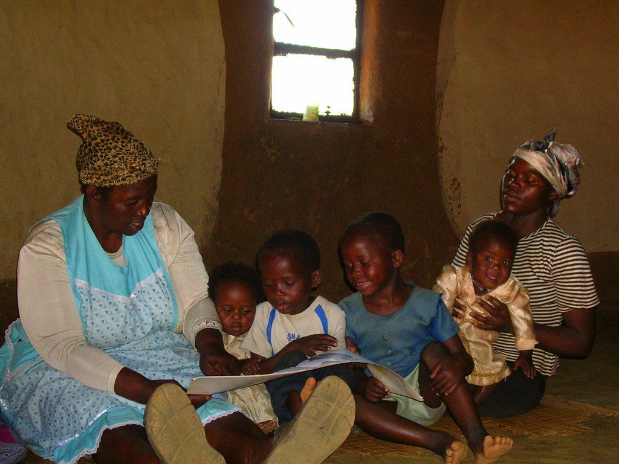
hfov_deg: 27.0
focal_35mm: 72
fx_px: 1287
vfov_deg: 20.4
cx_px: 310
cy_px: 232
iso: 198
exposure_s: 1/60.1
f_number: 3.7
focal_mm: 10.9
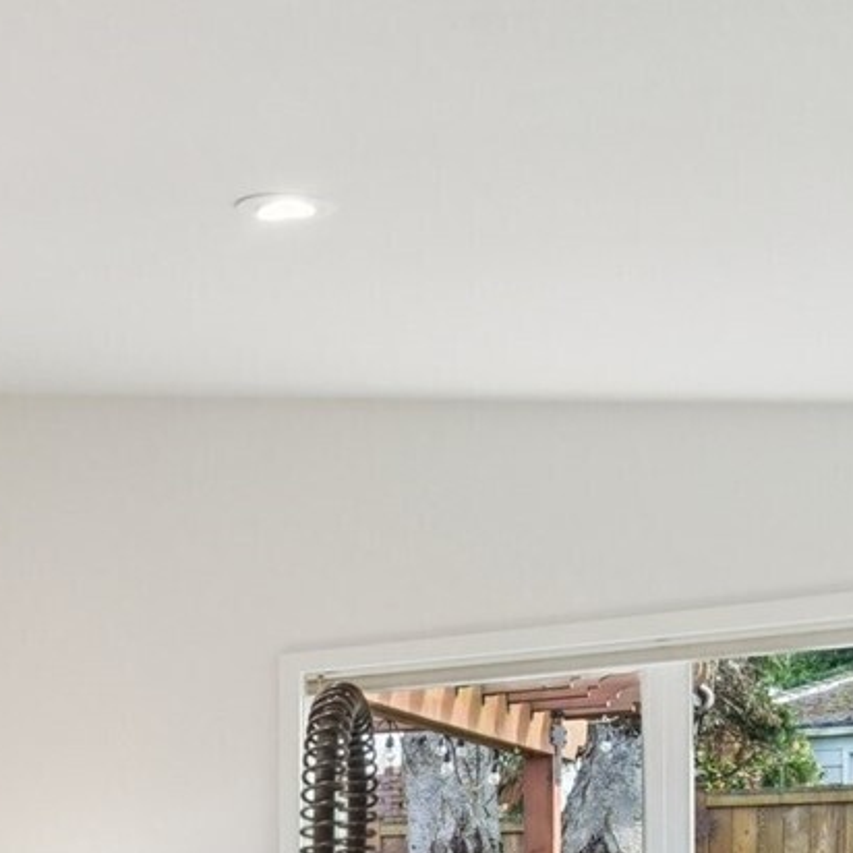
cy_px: 955
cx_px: -693
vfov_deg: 27.7
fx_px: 1561
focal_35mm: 56
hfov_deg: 20.8
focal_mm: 16
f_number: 8
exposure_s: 1/30
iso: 1600
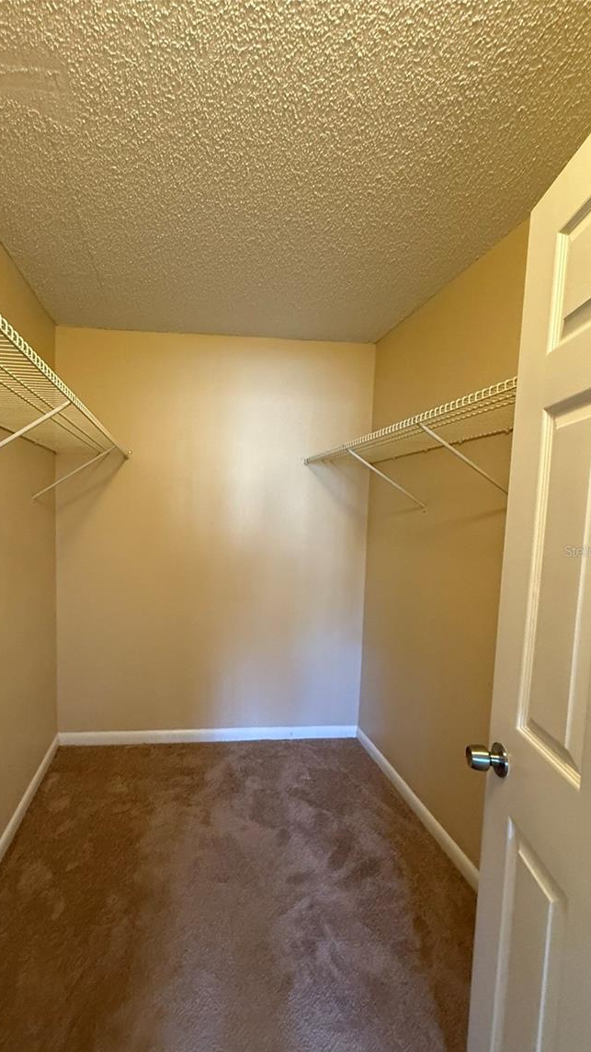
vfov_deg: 99.3
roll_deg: -1.1
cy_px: 551
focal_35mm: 16
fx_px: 446
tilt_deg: -5.2
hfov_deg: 65.9
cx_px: 216
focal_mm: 2.22
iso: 640
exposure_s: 1/60
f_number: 2.2
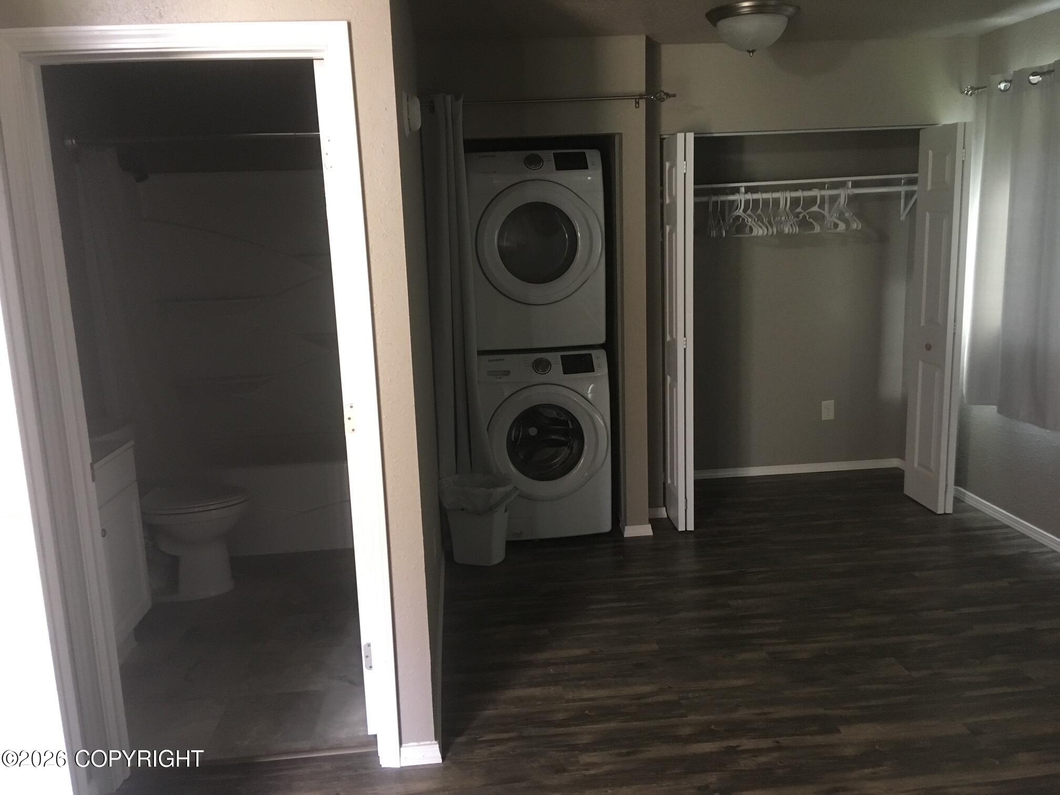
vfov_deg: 48.2
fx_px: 888
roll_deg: +1.8
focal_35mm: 29
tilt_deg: -11.2
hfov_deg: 61.7
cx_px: 530
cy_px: 398
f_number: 2.2
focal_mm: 4.15
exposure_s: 1/24
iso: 200
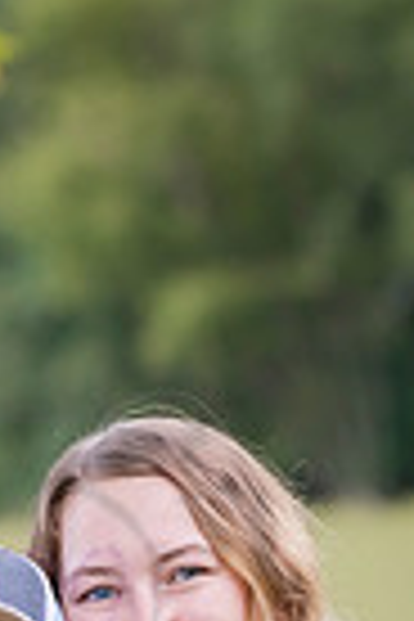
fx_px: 6744
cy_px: 1004
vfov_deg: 5.2
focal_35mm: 391
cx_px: 76
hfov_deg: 3.5
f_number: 5
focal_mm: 120
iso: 400
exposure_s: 1/400
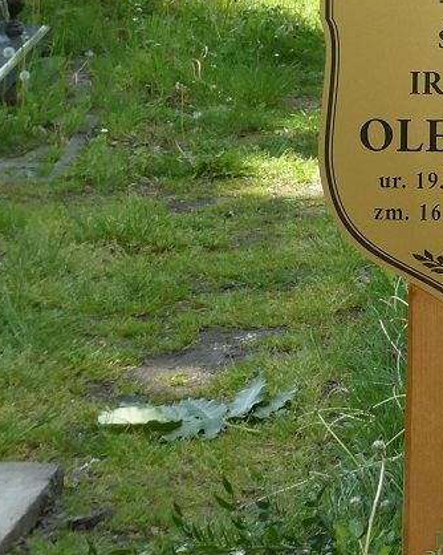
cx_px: 578
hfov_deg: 8.2
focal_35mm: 187
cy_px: -48
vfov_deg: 10.2
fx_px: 3067
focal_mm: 9
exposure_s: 1/125
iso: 80
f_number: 4.1
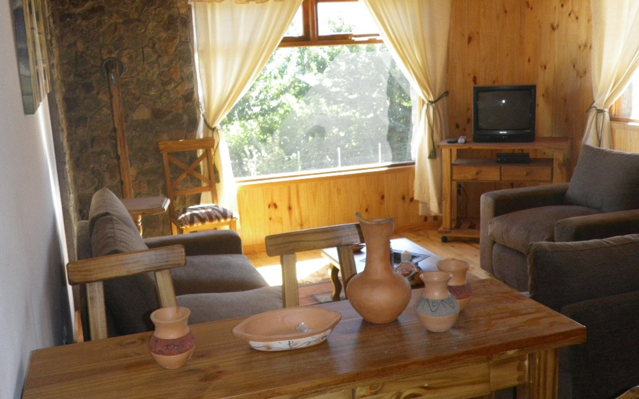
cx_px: 324
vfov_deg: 33.6
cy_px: 199
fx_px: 662
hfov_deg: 51.5
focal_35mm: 38
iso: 160
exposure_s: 1/60
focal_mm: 6.2
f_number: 3.8
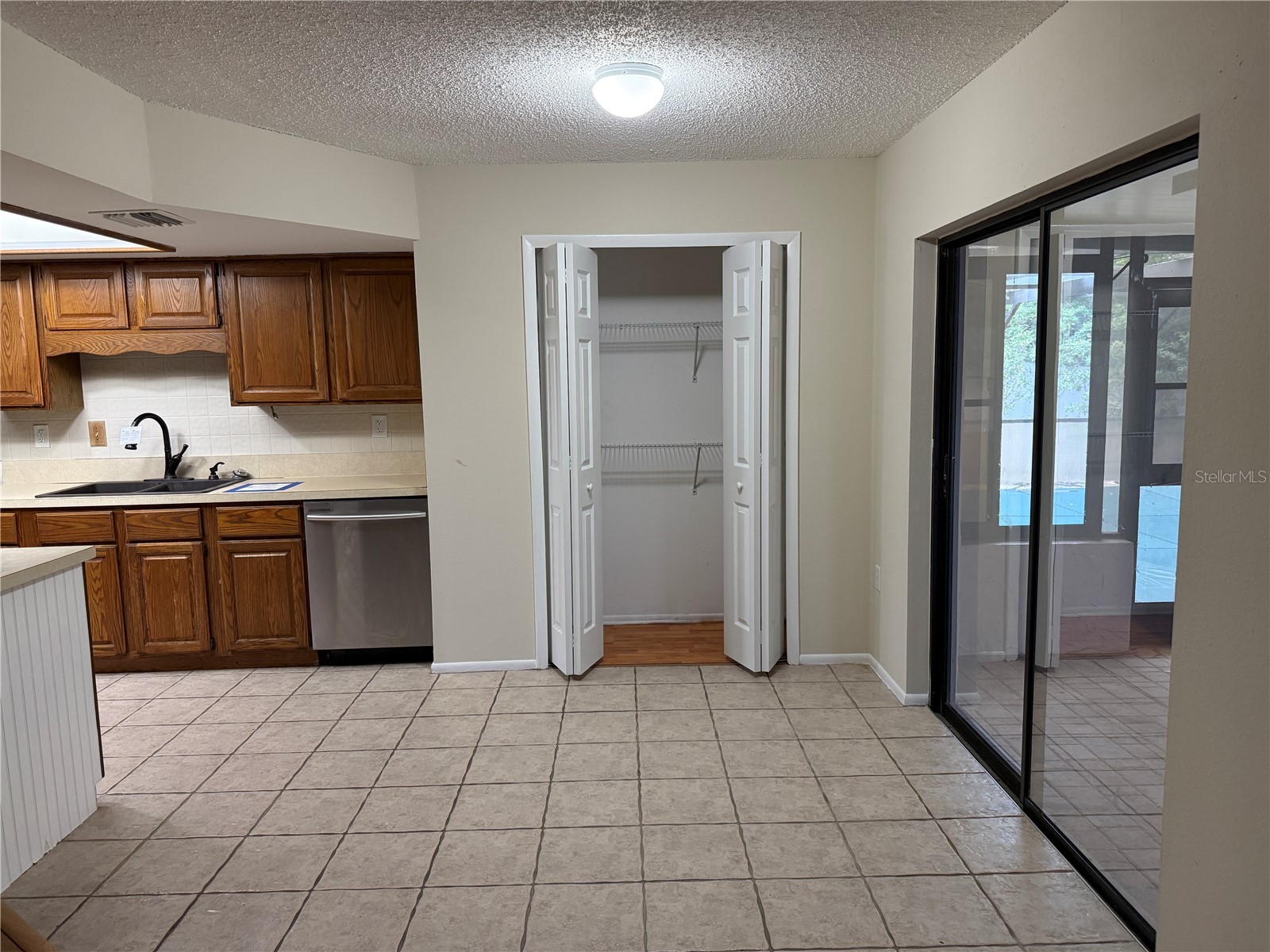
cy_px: 476
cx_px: 635
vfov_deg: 56.8
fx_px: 881
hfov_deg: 71.6
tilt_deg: -5.9
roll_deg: +2.0
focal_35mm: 24
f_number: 1.78
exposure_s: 1/120
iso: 320
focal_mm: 6.76
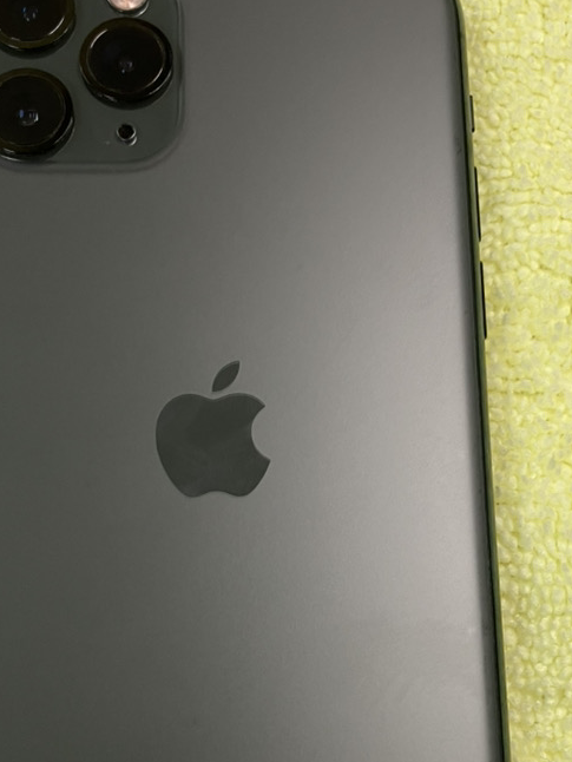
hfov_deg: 28.0
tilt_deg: -76.4
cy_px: 506
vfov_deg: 36.4
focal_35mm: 52
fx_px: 1145
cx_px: 241
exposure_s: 1/60
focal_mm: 3.99
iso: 50
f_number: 1.8
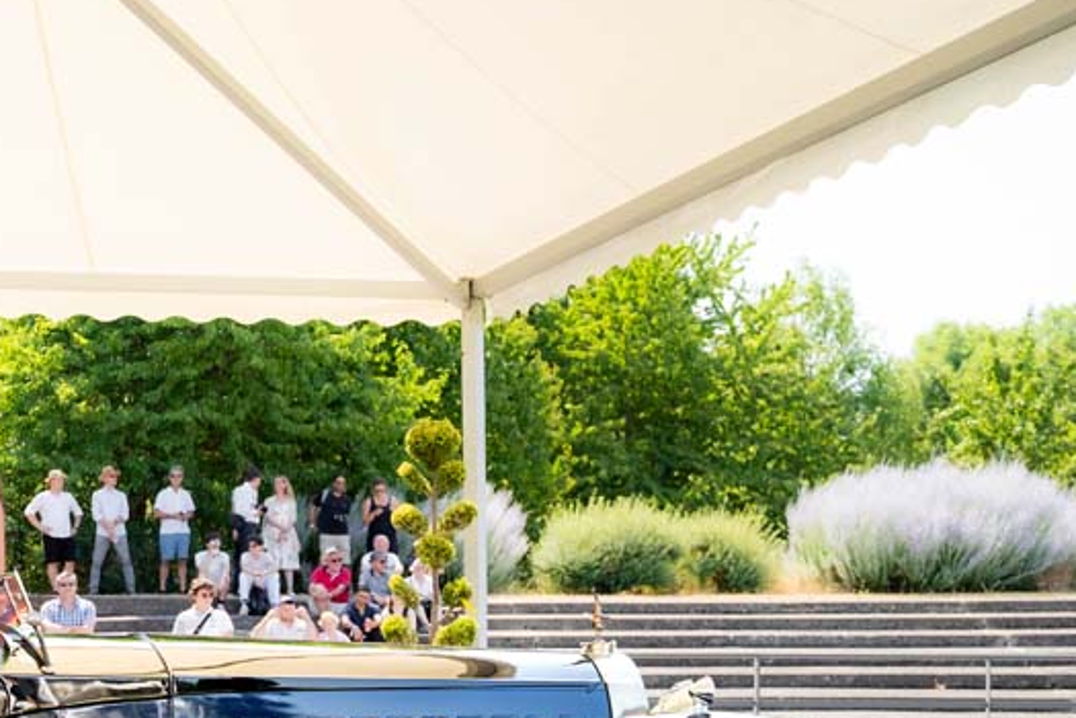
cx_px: -47
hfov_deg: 29.0
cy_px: 609
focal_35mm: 64
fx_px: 1913
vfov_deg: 20.9
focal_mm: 28
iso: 200
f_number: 4
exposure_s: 1/200
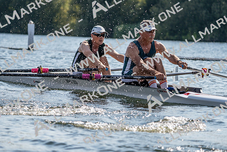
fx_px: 1261
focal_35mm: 200
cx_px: 114
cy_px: 76
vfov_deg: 6.9
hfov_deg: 10.3
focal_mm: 200
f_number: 5.6
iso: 160
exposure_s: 1/1600
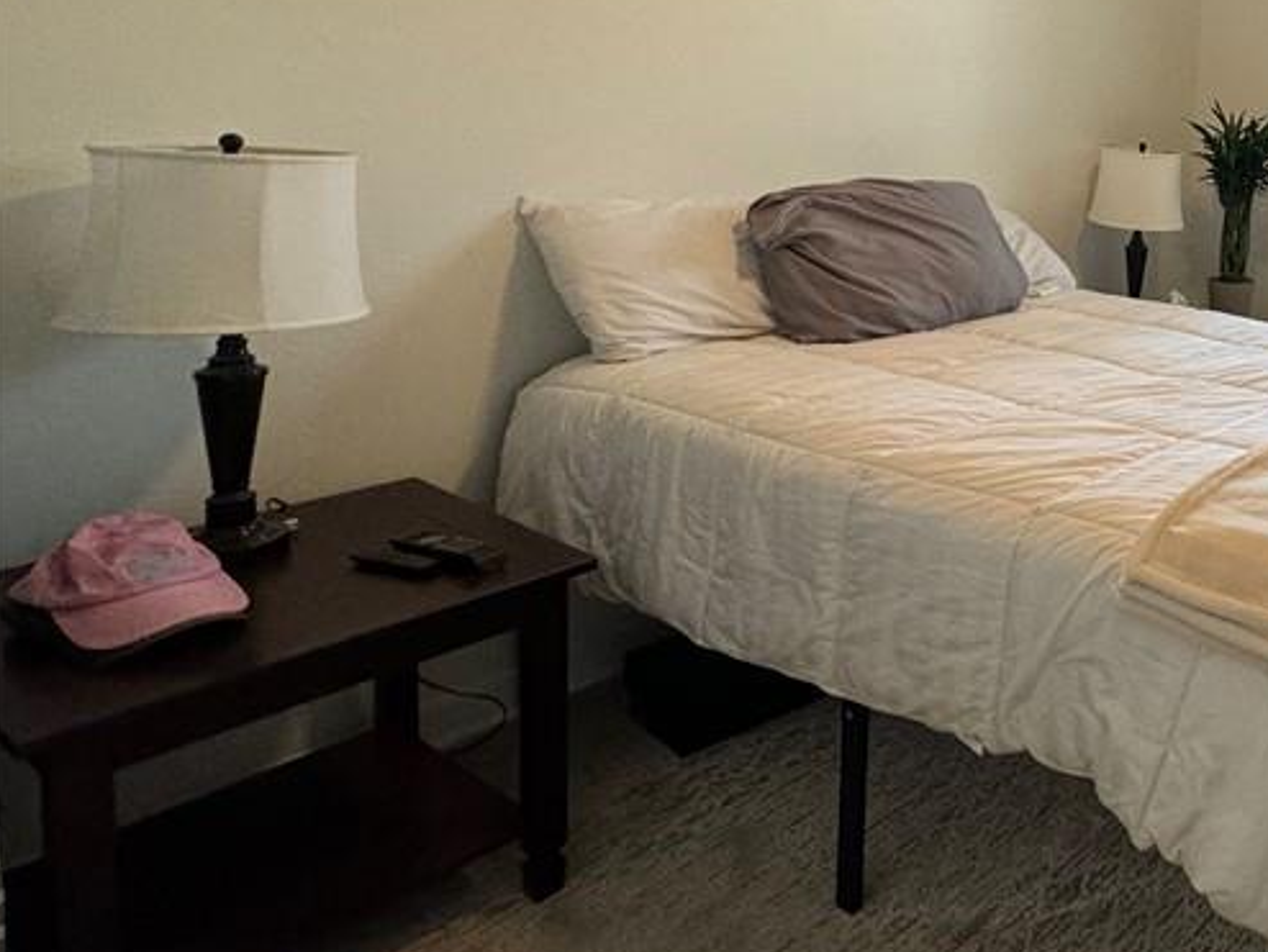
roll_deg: -3.5
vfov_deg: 46.1
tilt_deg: -5.2
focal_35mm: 29
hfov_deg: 48.9
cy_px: 210
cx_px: 1304
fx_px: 1063
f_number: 2.2
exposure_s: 1/120
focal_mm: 2.22
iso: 250
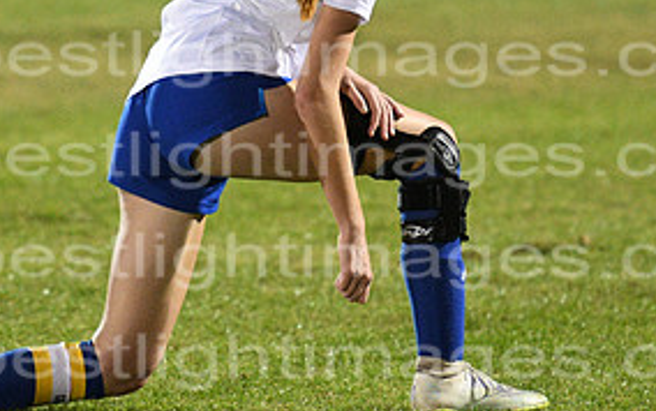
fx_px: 10325
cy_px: 110
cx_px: 263
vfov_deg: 2.3
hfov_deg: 3.6
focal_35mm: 577
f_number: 2.8
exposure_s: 1/800
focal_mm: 185
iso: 6400
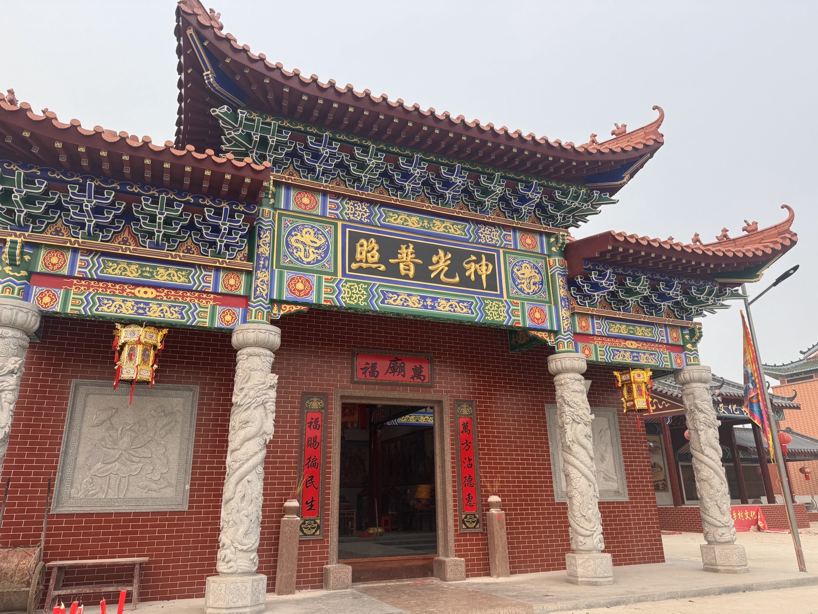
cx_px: 409
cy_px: 307
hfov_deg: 71.6
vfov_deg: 56.8
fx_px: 567
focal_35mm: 24
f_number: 1.78
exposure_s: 1/782
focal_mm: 6.86
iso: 80
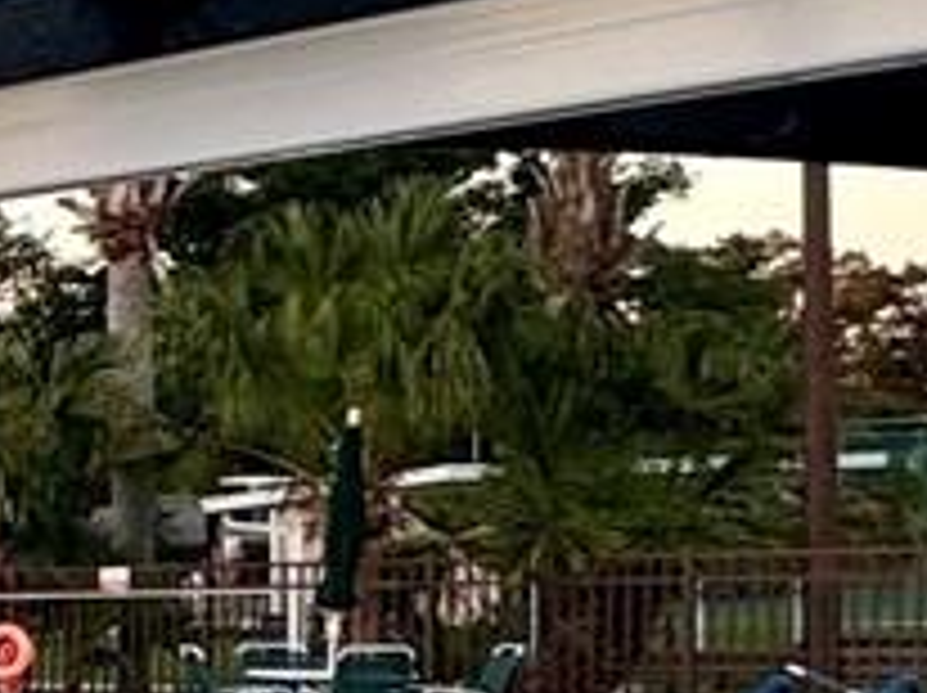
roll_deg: +3.0
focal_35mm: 109
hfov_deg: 12.0
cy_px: 702
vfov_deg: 13.4
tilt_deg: -1.7
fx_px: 2916
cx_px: -1638
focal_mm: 2.22
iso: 40
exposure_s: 1/176
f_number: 2.2
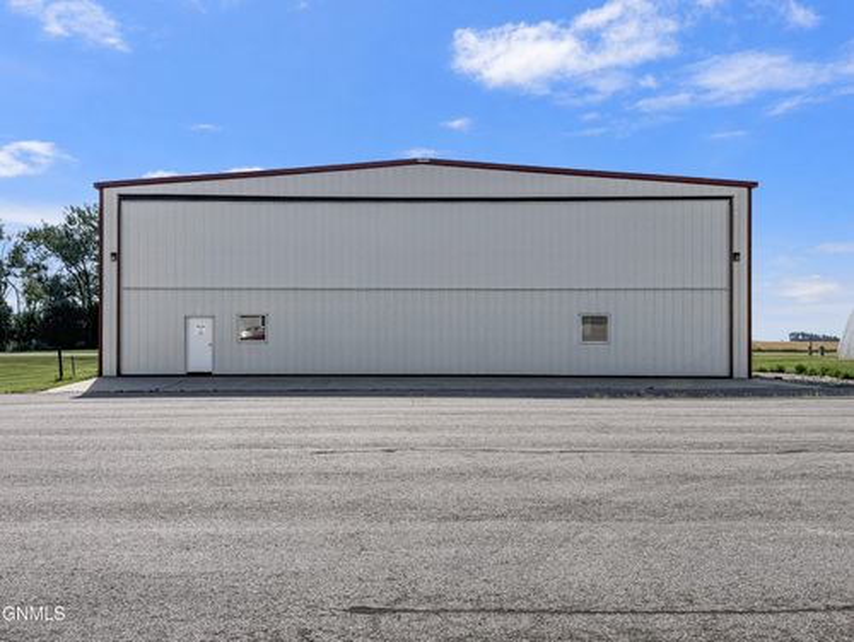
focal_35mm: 30
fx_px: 741
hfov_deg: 59.9
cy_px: 321
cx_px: 427
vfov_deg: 46.9
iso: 80
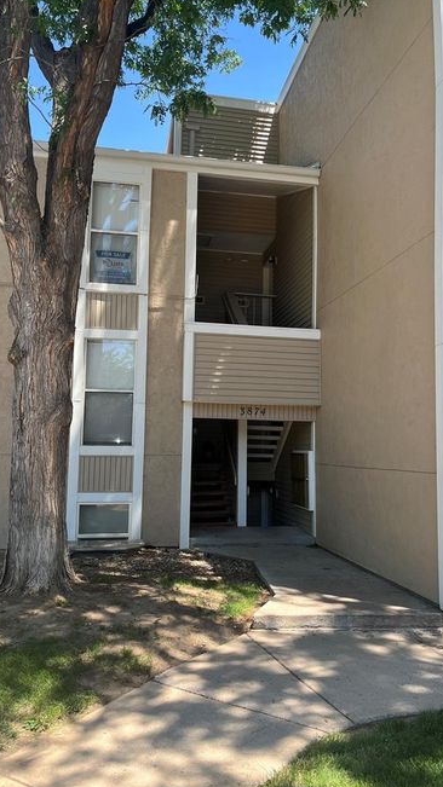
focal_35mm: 29
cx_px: 241
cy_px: 391
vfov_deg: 66.1
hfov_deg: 40.1
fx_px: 606
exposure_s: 1/615
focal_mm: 5.1
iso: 50
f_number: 1.6
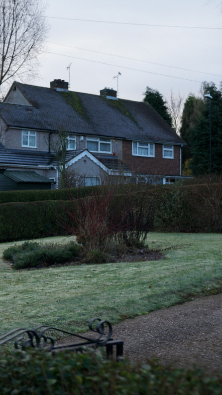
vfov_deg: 36.6
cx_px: 28
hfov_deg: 20.7
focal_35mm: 57
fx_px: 597
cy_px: 197
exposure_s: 1/160
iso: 200
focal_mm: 24
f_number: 4
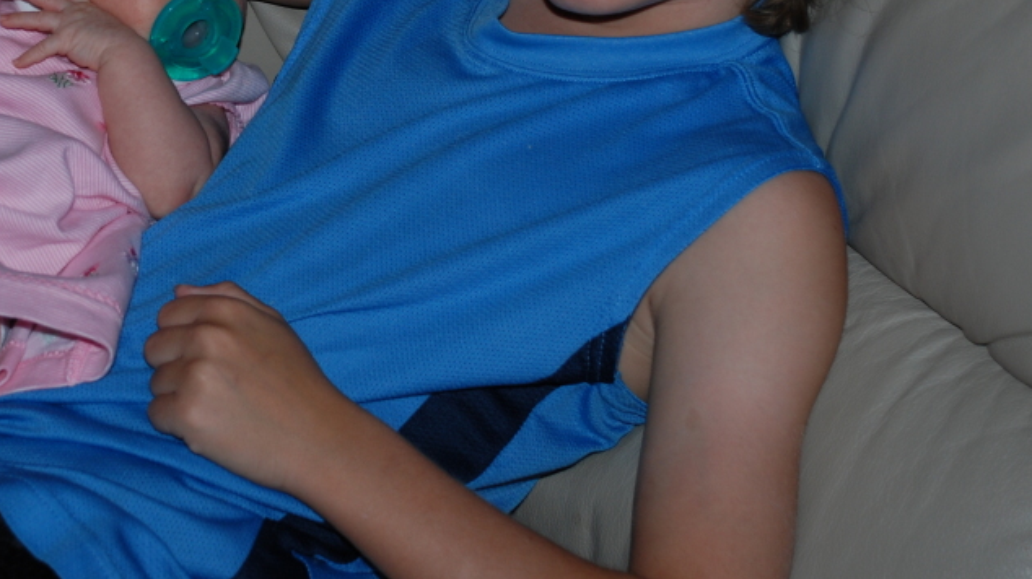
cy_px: 24
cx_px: 321
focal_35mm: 122
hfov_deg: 17.5
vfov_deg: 9.9
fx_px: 3337
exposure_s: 1/60
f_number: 4.8
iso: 200
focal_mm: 48
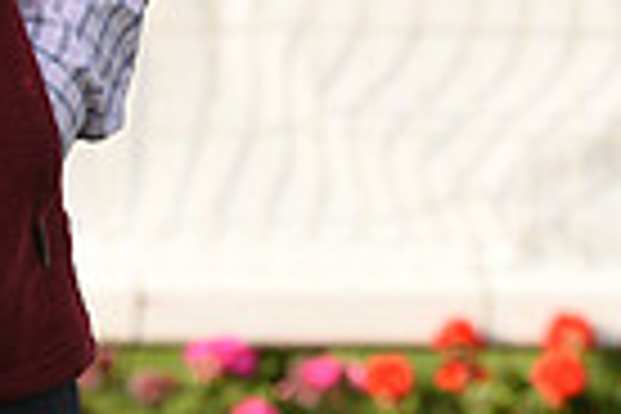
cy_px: -407
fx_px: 10159
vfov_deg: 2.3
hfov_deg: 3.5
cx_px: -450
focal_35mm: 589
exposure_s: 1/1600
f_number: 5.6
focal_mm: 140
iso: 640
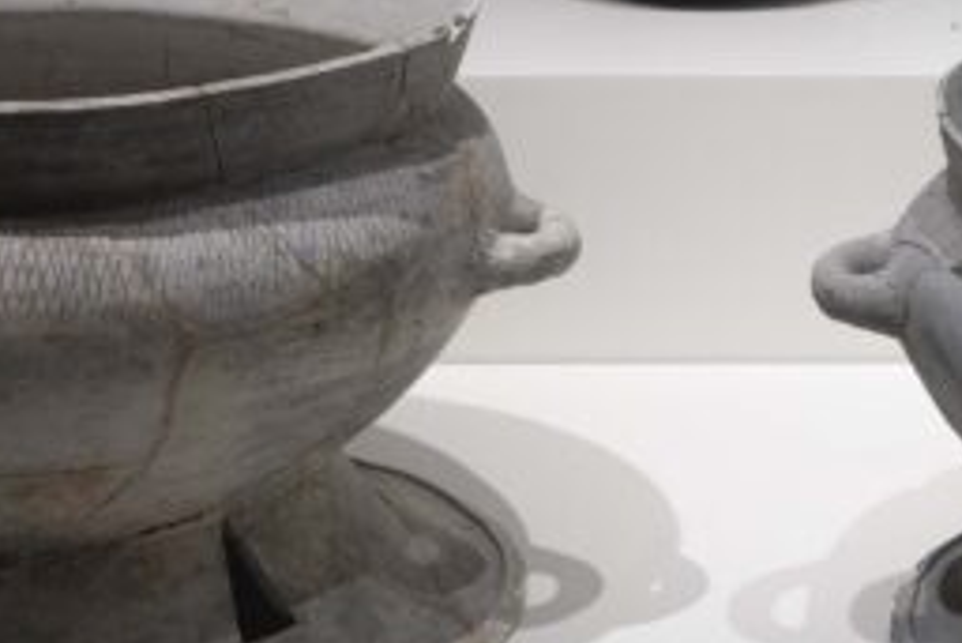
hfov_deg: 13.1
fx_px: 4064
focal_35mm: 152
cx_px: 1221
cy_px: 220
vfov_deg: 9.0
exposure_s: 1/160
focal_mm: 38
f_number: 5
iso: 1600
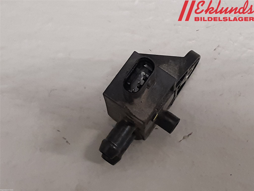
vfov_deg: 53.1
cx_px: 127
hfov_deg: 67.3
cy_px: 96
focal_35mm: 26
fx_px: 191
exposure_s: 1/50
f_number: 1.7
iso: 160
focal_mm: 3.93
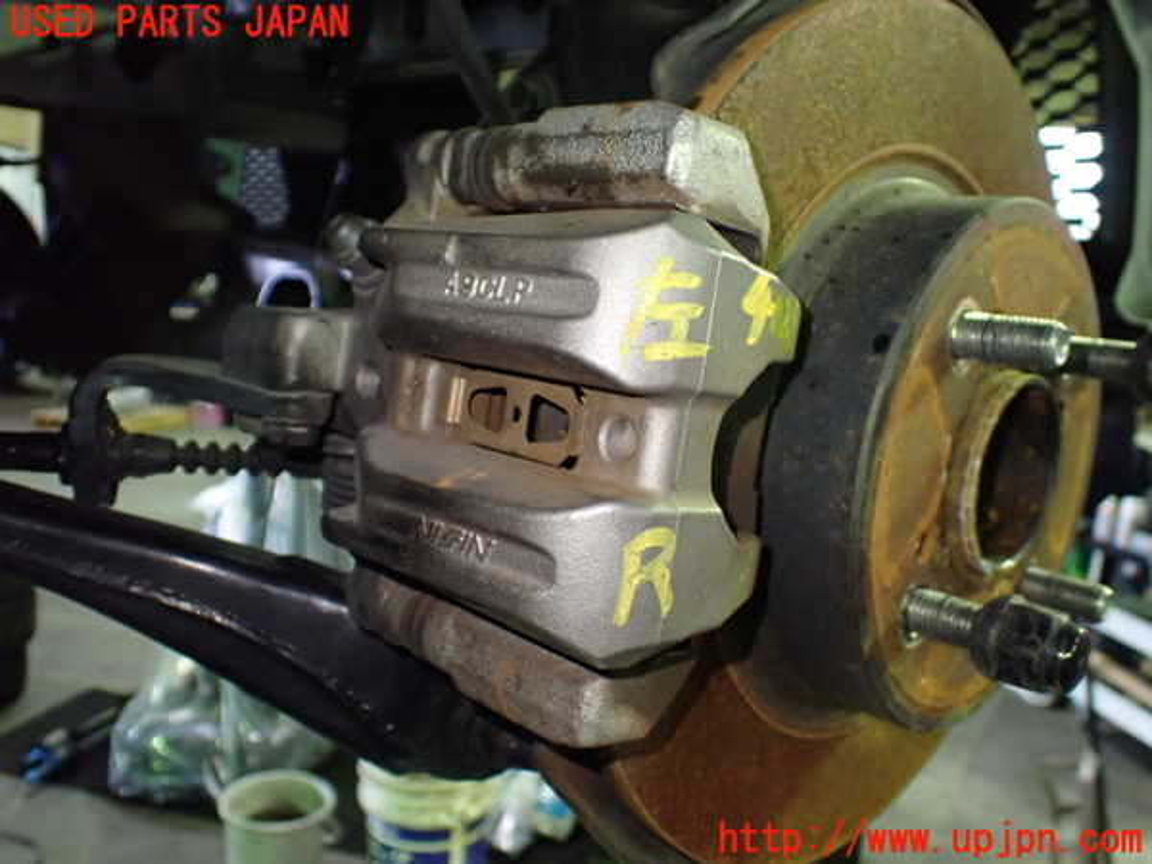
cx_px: 576
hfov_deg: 60.0
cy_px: 432
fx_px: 998
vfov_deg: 46.8
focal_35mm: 30
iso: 800
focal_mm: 5.4
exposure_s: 1/60
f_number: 2.3
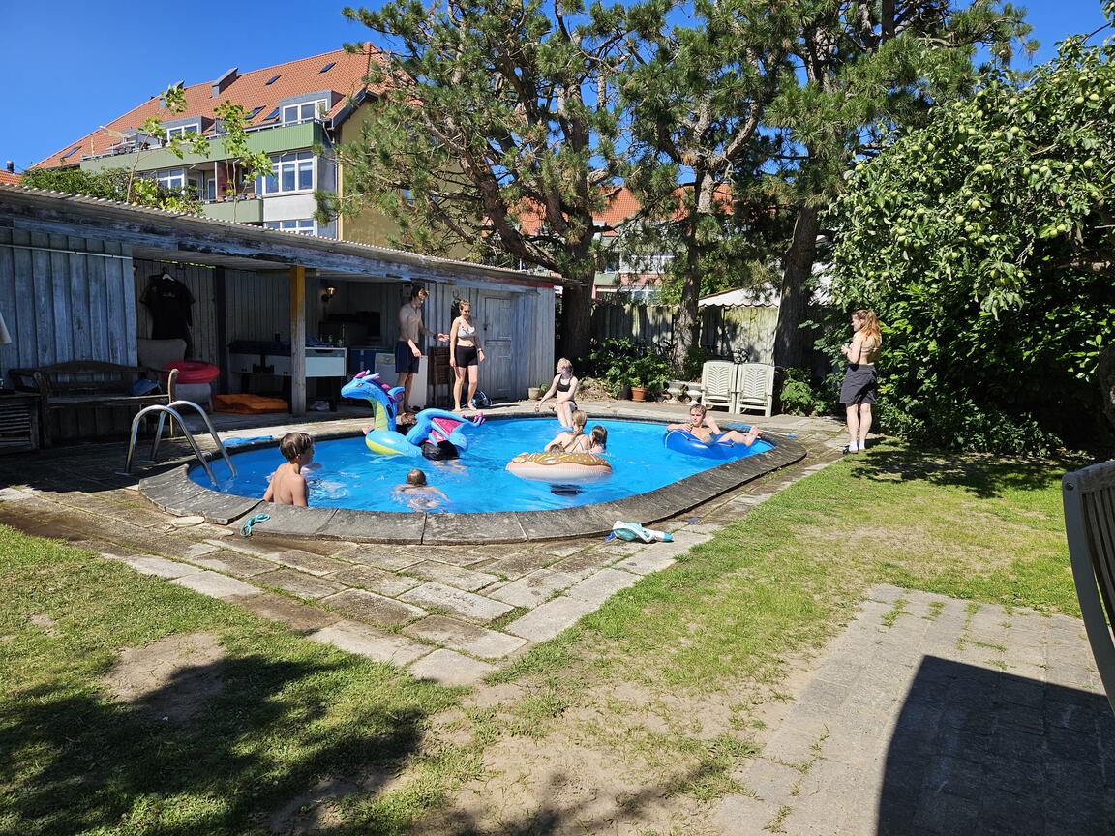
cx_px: 558
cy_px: 418
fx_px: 741
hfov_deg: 73.9
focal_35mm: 23
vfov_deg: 58.9
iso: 25
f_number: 1.8
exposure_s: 1/2010
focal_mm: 5.4
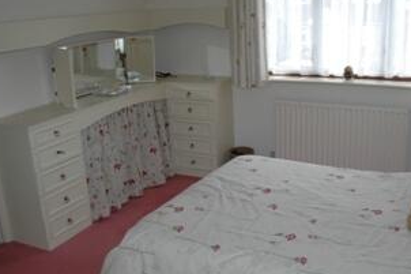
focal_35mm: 40
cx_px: 220
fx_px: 456
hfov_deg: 48.4
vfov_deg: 33.3
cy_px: 153
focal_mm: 18
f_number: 4
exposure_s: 1/60
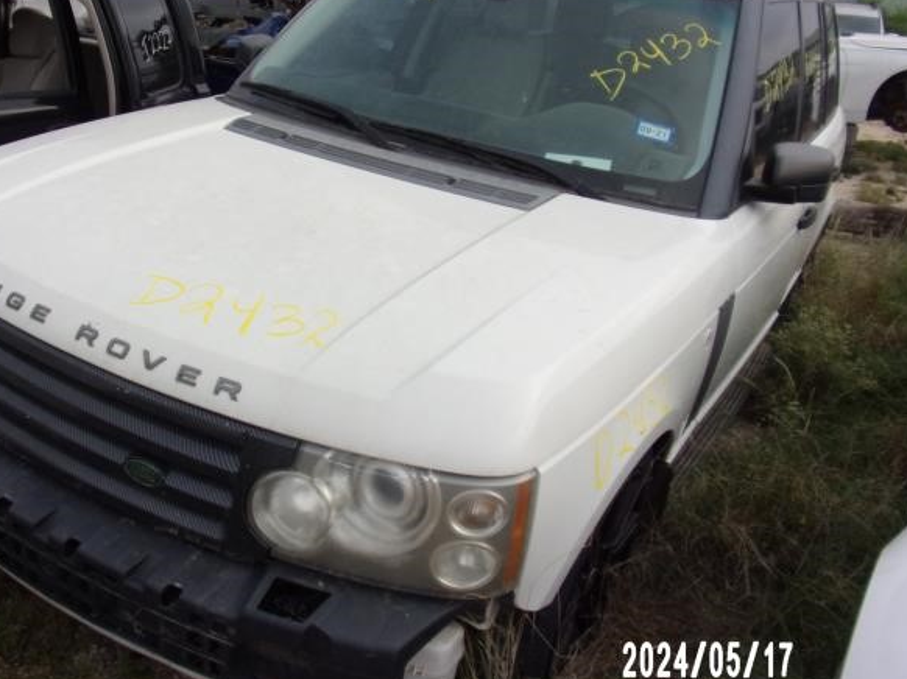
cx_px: 354
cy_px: 296
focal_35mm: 33
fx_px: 864
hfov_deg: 54.9
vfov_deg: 42.8
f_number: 3.3
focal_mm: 4.3
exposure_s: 1/680
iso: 80
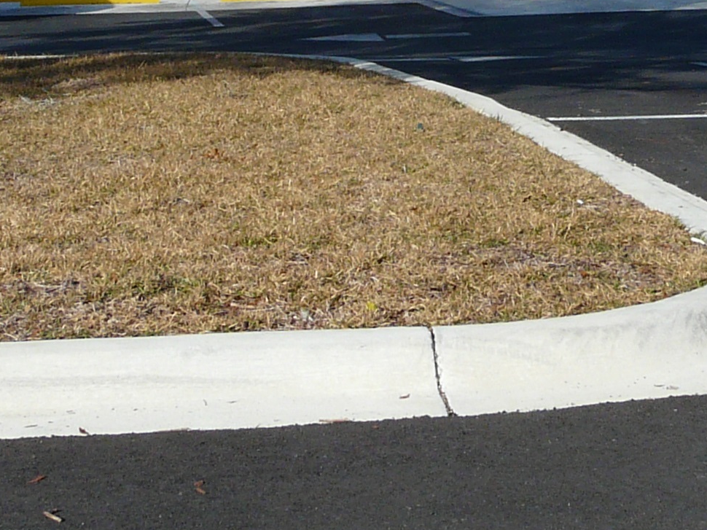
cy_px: -145
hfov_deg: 19.4
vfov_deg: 14.1
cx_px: 483
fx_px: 2062
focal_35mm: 101
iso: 100
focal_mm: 4.9
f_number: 5.6
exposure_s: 1/320
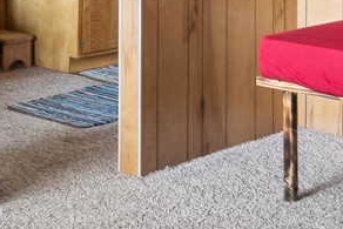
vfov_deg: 13.7
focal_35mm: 93
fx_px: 886
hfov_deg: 20.7
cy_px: -133
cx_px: -50
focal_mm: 16
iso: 400
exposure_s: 1/2.5
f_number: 10
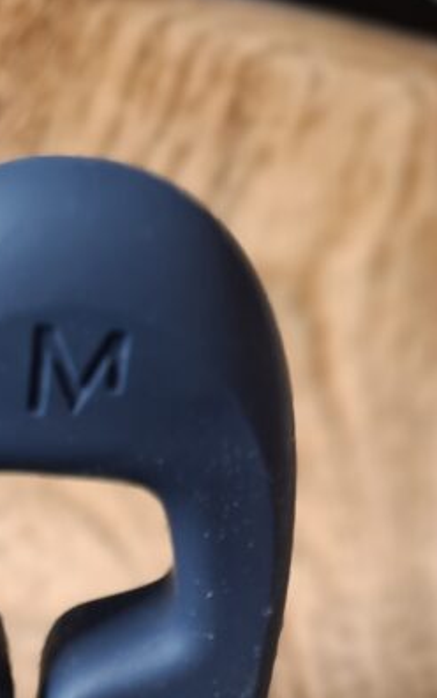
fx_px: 1199
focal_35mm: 63
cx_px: 44
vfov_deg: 27.8
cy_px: 867
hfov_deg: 20.3
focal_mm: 5.54
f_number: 1.8
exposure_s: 1/33
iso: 400
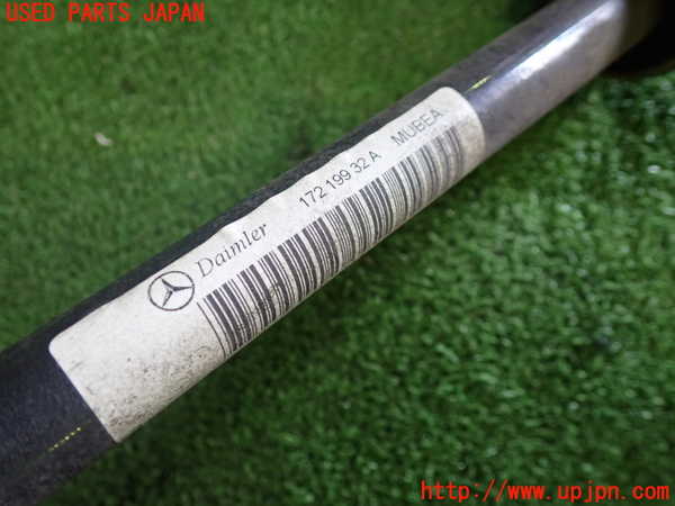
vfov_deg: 46.8
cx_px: 338
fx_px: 585
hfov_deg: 60.0
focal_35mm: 30
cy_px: 253
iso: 200
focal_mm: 5.4
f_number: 2.3
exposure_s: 1/30
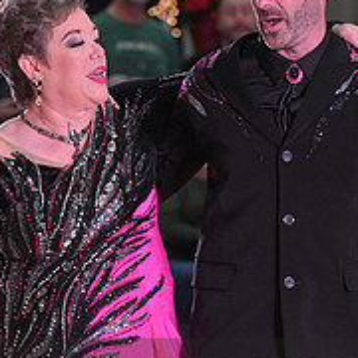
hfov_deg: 4.3
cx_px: 158
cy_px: 406
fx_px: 4821
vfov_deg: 4.2
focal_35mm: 412
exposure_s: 1/320
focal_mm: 150
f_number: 5
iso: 2000
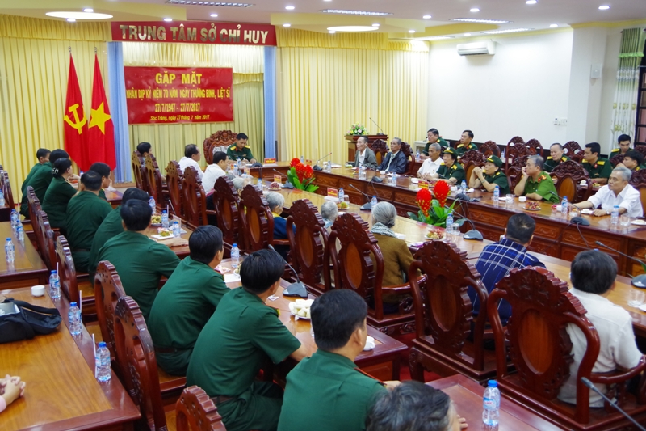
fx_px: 646
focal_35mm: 36
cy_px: 216
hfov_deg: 53.1
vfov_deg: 36.9
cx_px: 323
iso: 1600
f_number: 4
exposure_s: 1/30
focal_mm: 24
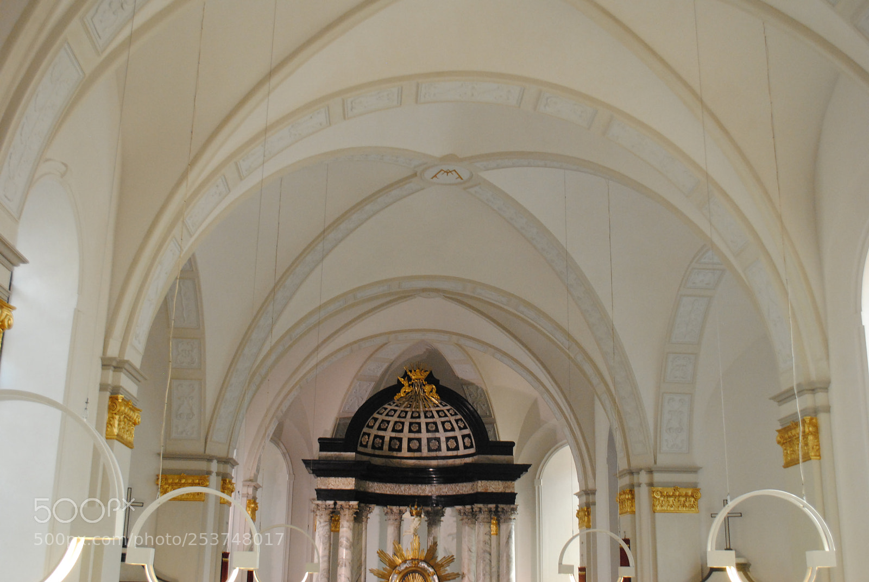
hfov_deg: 46.3
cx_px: 434
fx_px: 1015
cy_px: 291
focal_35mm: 42
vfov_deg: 32.0
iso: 800
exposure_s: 1/60
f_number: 4.5
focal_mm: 28
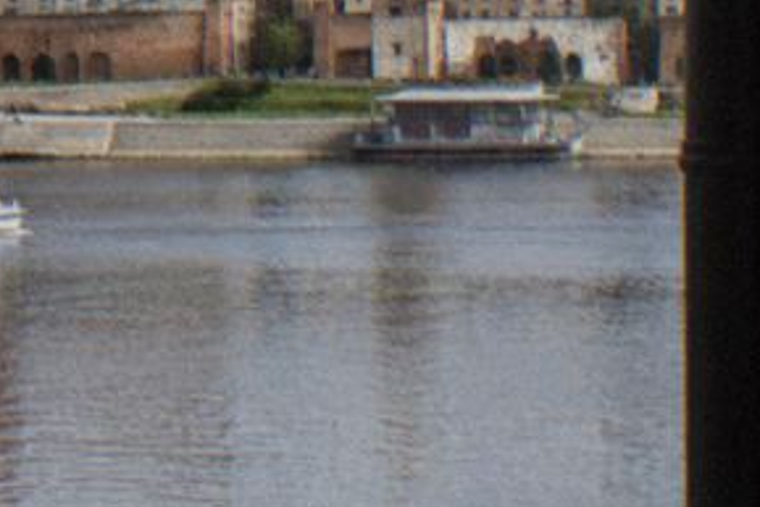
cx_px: -166
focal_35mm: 83
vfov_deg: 16.4
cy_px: 134
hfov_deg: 22.4
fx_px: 1753
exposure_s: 1/200
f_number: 8
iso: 200
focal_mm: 24
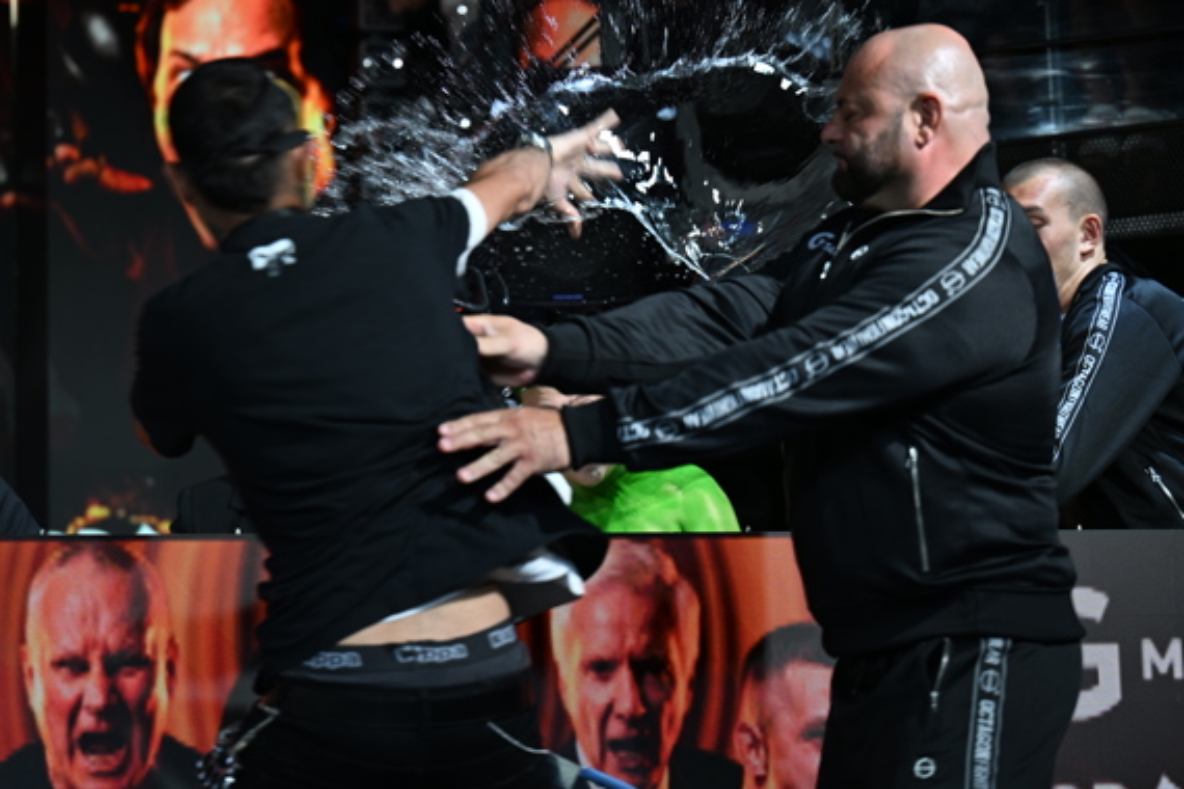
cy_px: 359
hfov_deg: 18.8
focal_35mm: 109
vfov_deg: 12.6
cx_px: 588
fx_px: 3585
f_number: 2.8
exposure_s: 1/200
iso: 200
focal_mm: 90
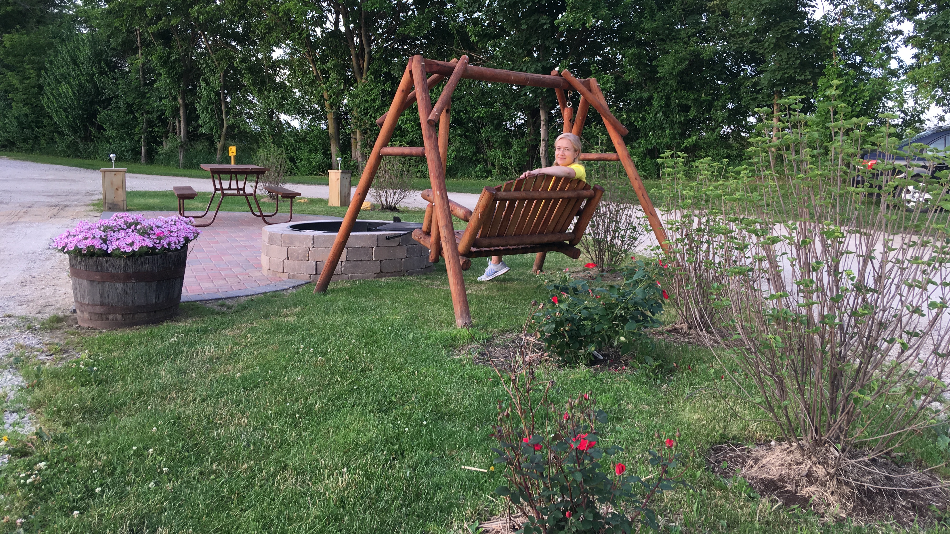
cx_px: 479
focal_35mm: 32
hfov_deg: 61.0
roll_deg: -1.0
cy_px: 192
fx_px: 806
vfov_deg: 36.4
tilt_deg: -4.5
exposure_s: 1/60
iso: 32
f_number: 2.2
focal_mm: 4.15
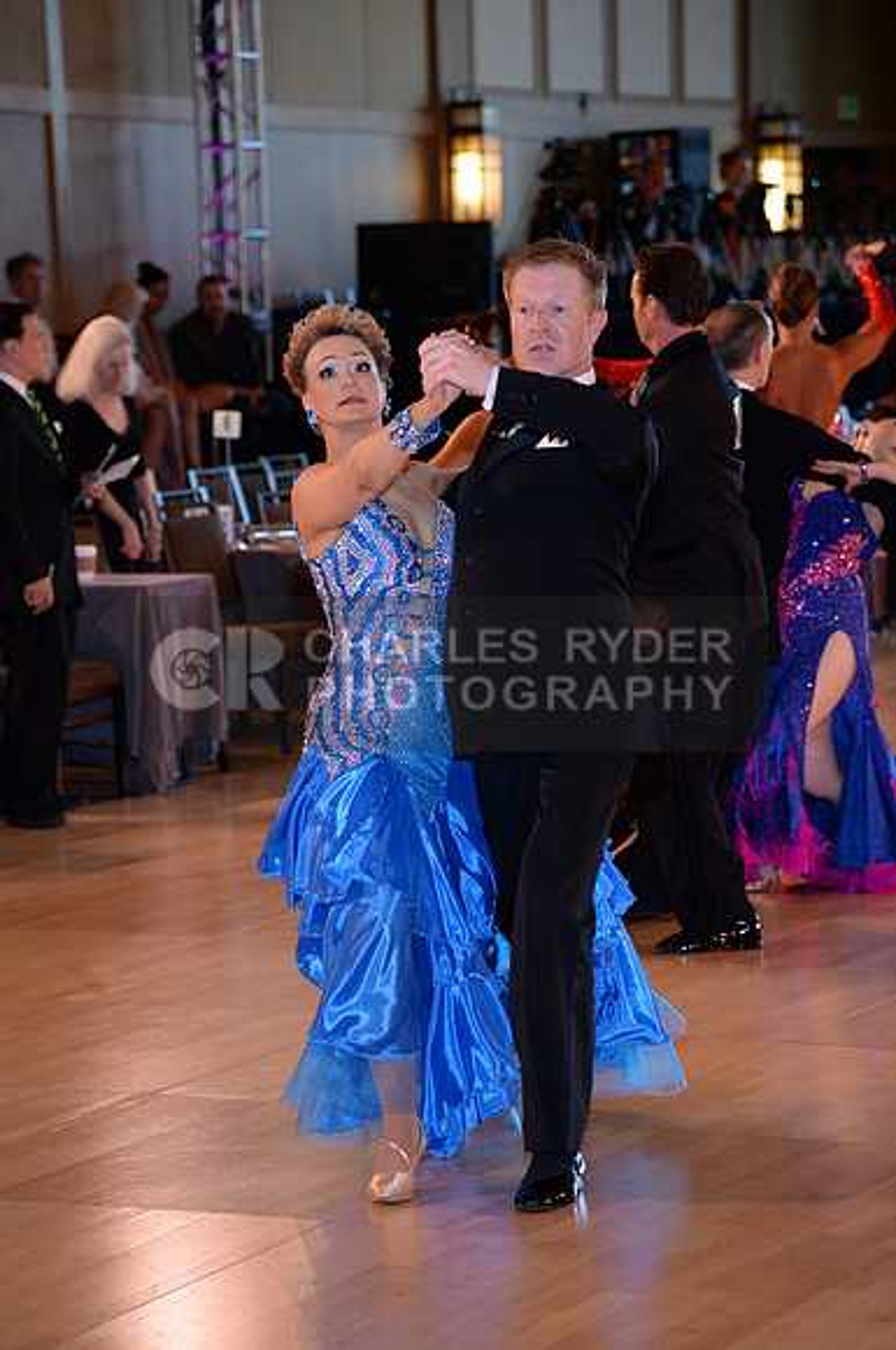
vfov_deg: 17.1
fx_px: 4493
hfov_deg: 11.4
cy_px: 675
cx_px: 448
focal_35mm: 120
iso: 2000
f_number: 4.5
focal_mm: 120
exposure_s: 1/250
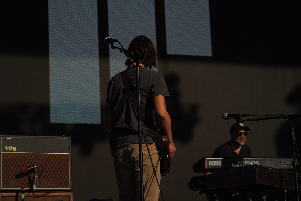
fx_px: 878
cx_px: 150
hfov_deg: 19.5
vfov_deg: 13.0
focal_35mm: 105
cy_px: 100
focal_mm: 105
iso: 100
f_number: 8
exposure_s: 1/1250
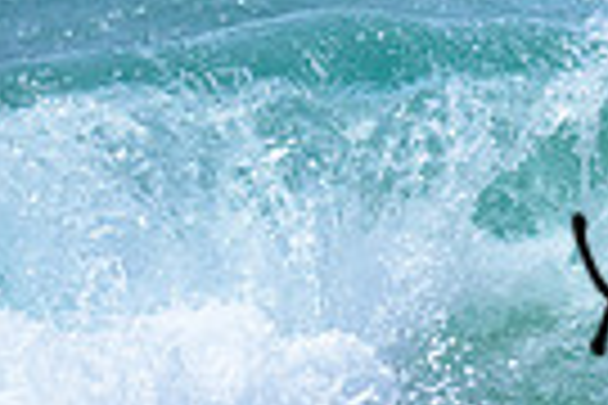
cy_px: 245
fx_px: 58127
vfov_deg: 0.4
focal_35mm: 3442
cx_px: 1036
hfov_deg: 0.6
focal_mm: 800
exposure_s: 1/3200
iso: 900
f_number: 6.3
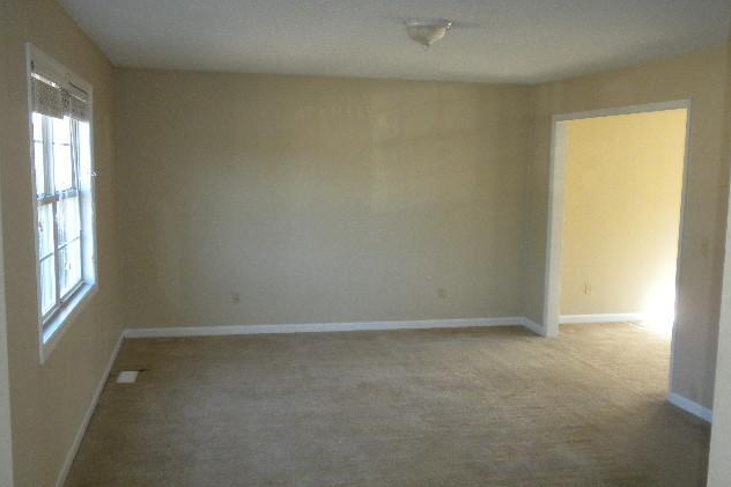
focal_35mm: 39
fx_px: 792
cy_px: 258
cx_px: 369
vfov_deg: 34.2
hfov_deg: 49.6
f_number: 3.5
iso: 285
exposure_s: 1/64.6
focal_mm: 6.6
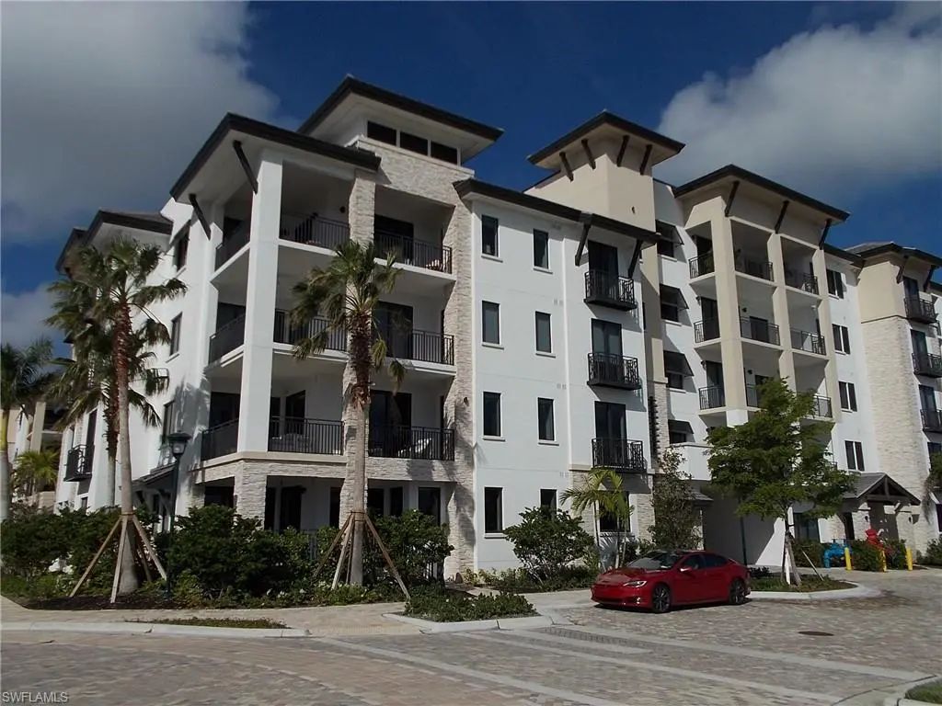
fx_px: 816
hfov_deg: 60.0
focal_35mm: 30
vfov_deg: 46.8
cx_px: 471
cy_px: 353
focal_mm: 5.3
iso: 80
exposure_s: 1/500
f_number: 8.6
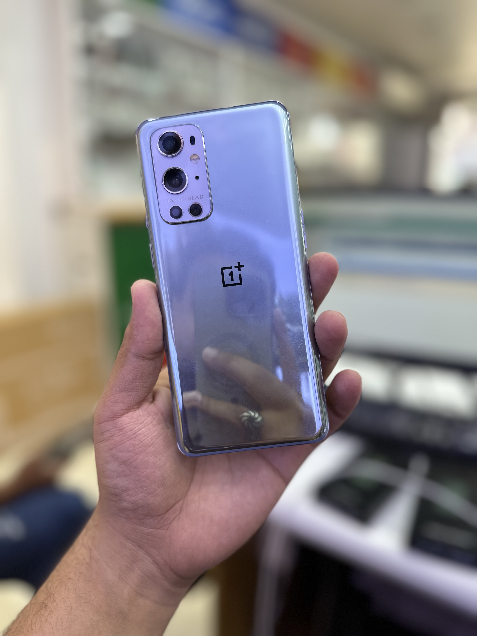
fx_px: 441
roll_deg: -1.5
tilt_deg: -16.4
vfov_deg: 71.6
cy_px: 318
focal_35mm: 24
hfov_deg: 56.8
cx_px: 238
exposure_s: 1/106
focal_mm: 6.86
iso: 50
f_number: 1.78
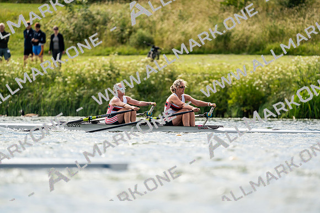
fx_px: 5334
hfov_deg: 3.4
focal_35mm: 600
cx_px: 160
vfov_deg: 2.3
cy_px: 106
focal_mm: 600
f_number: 6.3
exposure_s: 1/2000
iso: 400
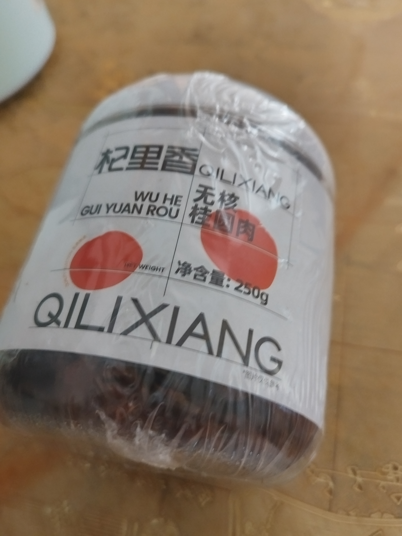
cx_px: 201
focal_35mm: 23
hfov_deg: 58.9
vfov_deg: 73.9
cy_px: 268
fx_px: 356
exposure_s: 1/14.3
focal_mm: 5.52
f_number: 1.9
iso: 1759
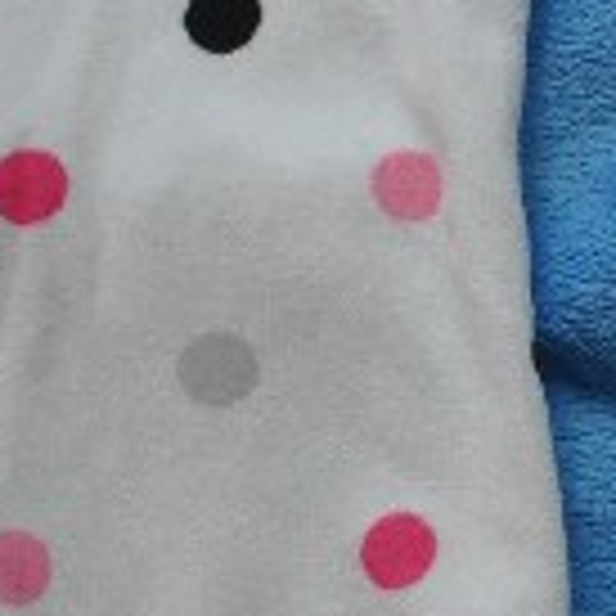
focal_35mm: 279
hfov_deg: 6.3
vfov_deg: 6.3
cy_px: 306
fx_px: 5617
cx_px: 670
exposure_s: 1/80
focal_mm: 30
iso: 1000
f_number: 9
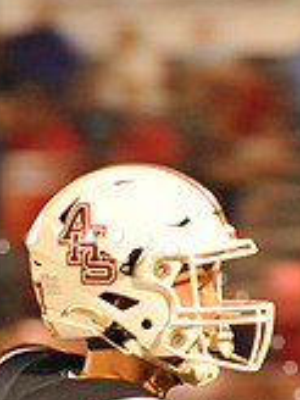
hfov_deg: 2.2
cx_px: 83
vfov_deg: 2.9
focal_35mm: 678
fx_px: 7835
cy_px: 456
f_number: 5
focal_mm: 200
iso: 5000
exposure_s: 1/160
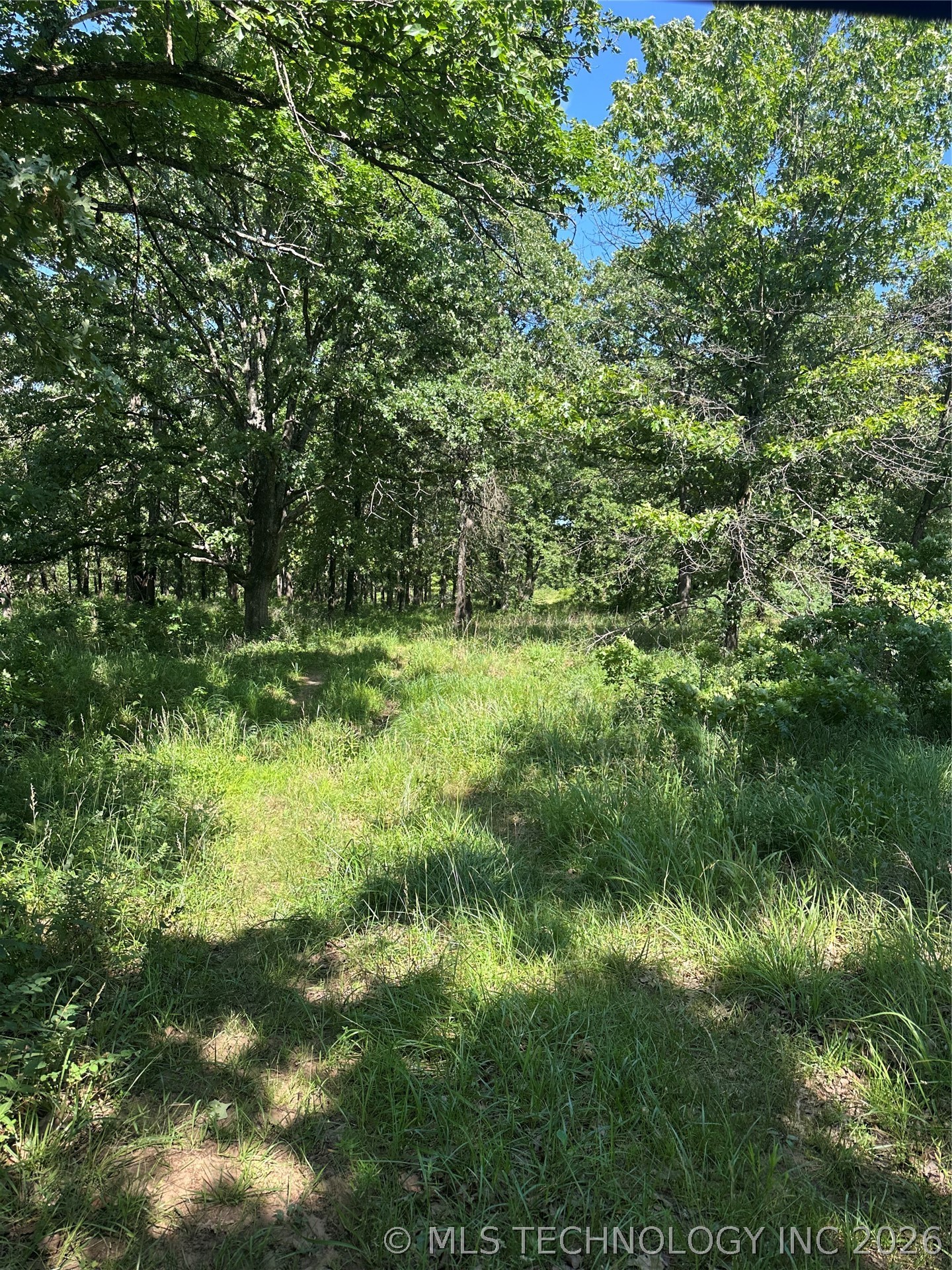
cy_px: 635
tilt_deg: -2.5
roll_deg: -1.2
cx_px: 476
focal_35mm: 24
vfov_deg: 71.6
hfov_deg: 56.8
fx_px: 880
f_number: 1.78
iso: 80
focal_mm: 6.86
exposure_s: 1/797
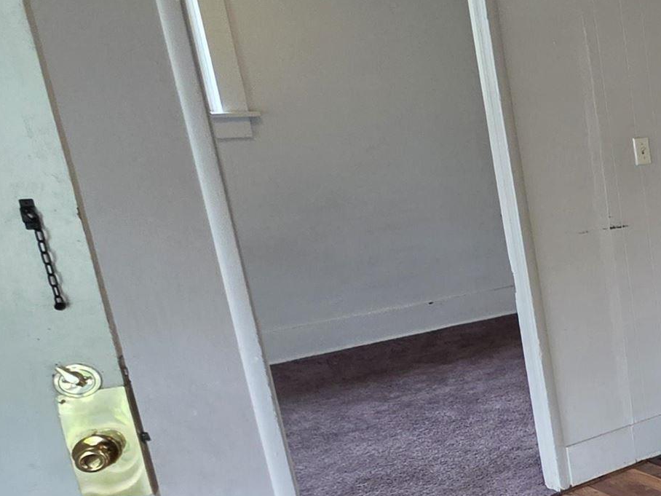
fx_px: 840
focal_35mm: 44
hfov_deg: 27.1
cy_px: 300
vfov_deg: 32.8
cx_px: 1030
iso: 320
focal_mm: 2.2
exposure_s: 1/120
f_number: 1.9
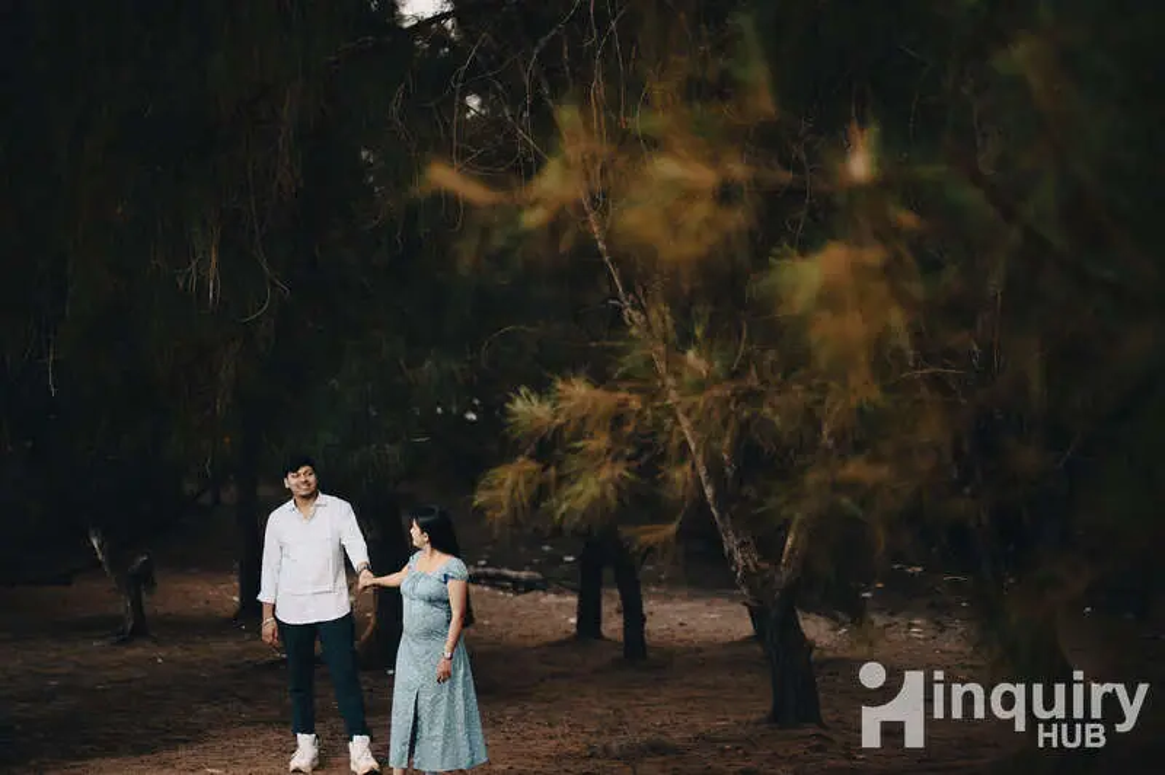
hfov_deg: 39.6
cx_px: 582
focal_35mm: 50
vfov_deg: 26.9
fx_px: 1617
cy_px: 388
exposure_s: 1/400
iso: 100
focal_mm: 50
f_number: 1.4
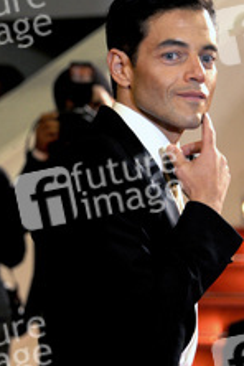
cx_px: 148
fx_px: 2928
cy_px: 274
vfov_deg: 7.1
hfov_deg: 4.8
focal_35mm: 288
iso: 1250
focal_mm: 160
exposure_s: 1/250
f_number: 5.6
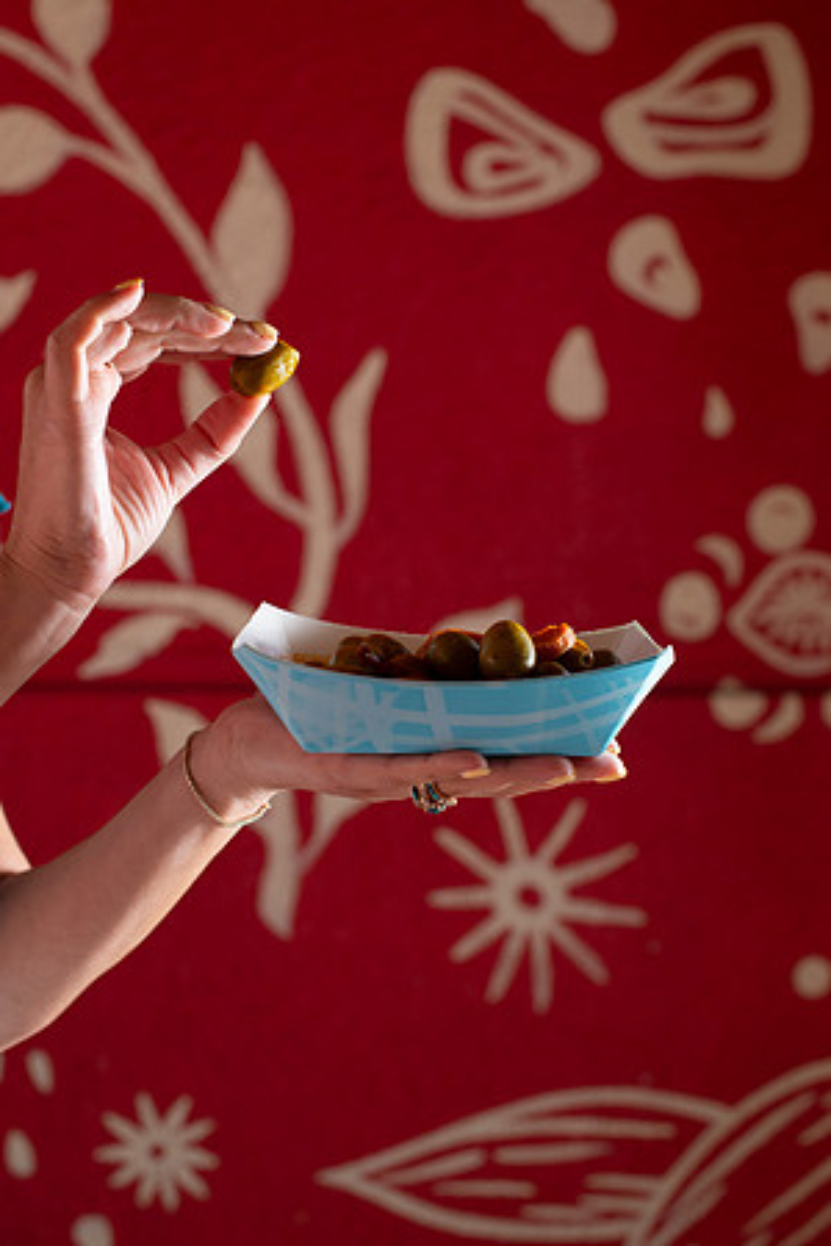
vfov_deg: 39.6
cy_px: 623
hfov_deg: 27.0
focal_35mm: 50
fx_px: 1731
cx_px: 416
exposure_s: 1/200
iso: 250
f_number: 4.5
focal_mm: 50
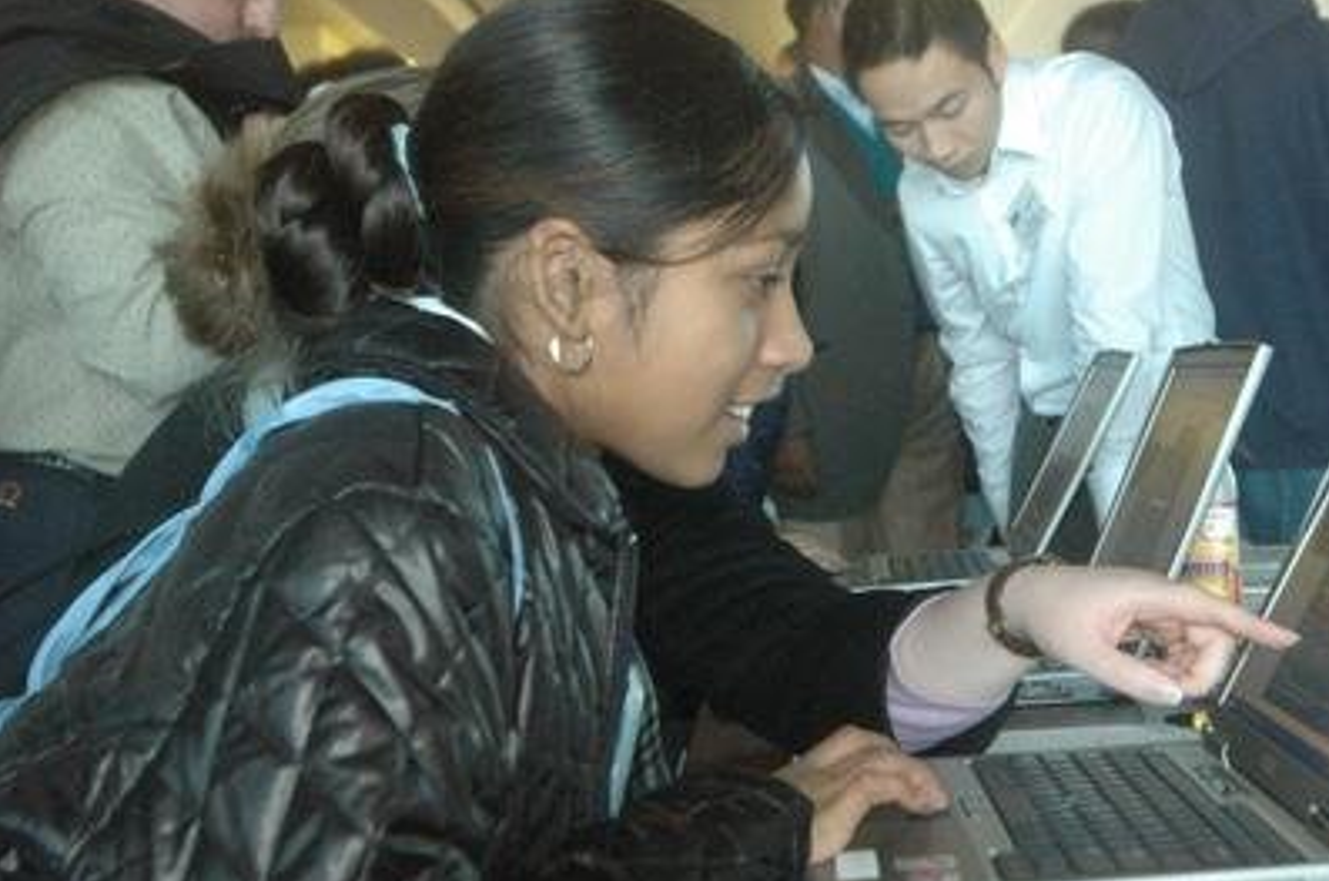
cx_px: 827
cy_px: 435
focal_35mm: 59
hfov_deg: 34.0
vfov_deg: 23.0
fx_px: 2160
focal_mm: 31
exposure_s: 1/80
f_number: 5
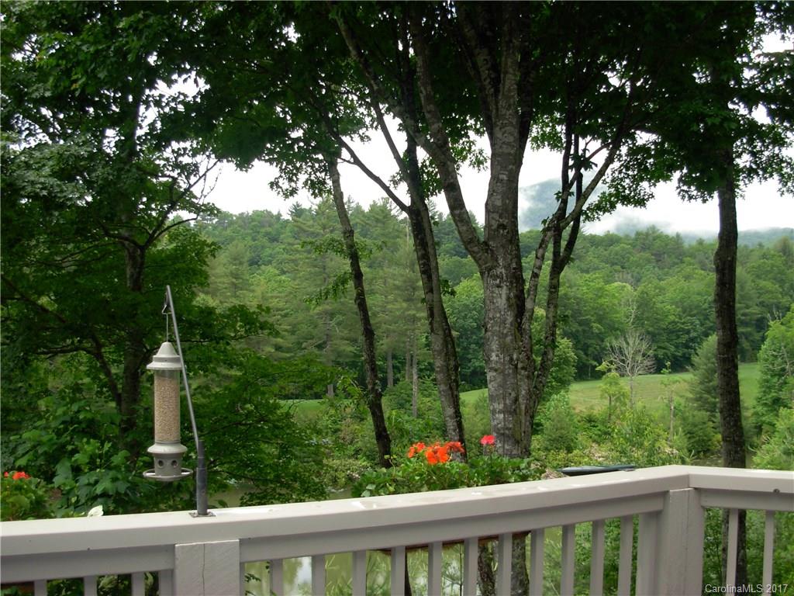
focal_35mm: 38
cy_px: 298
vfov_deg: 37.7
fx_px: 872
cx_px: 397
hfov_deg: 49.0
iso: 79
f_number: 2.9
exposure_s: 1/443
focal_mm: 6.3
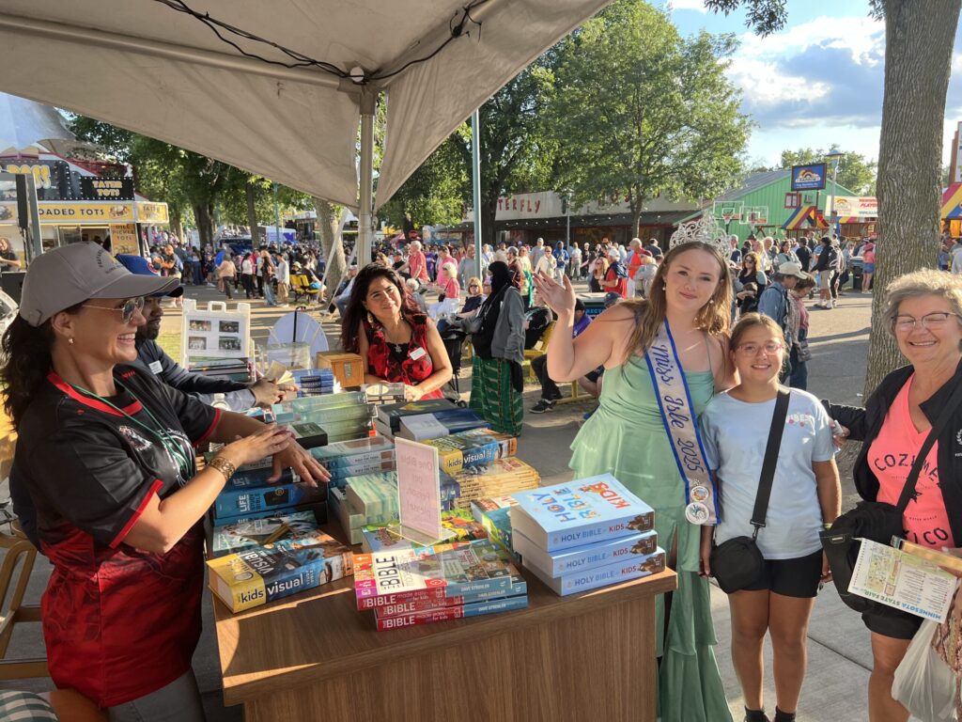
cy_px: 361
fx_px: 723
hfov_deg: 67.3
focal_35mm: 26
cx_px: 481
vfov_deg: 53.1
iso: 50
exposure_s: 1/516
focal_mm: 5.7
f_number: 1.5
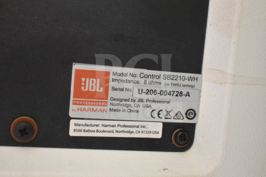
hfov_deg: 35.0
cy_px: 88
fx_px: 421
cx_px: 133
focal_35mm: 57
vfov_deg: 23.8
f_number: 4.8
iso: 7200
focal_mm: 38
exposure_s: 1/60
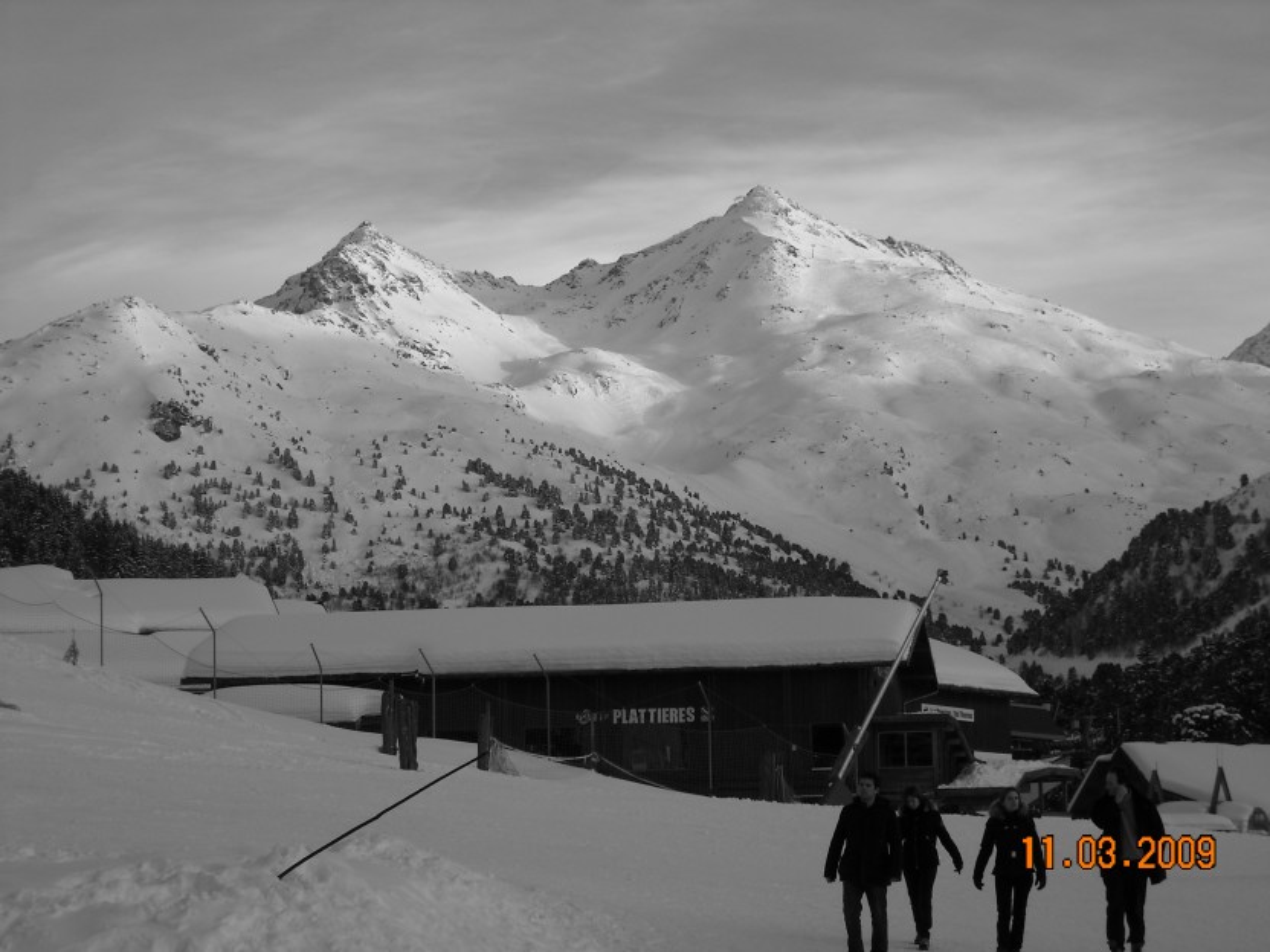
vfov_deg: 15.7
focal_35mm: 94
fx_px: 3449
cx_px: 635
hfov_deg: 20.9
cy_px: 476
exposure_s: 1/260
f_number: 4.4
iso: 64
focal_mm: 15.32
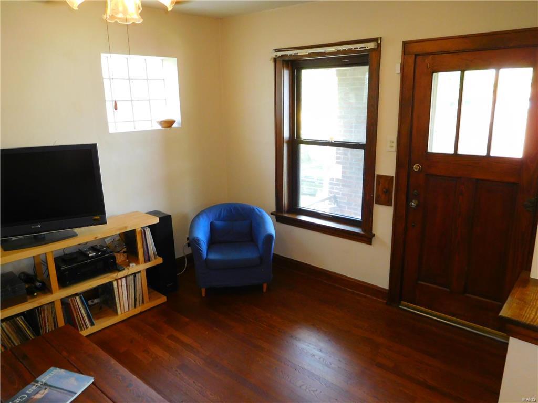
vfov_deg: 54.9
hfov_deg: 69.4
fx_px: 389
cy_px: 202
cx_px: 269
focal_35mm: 25
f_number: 3.4
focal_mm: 4.5
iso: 320
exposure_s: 1/30
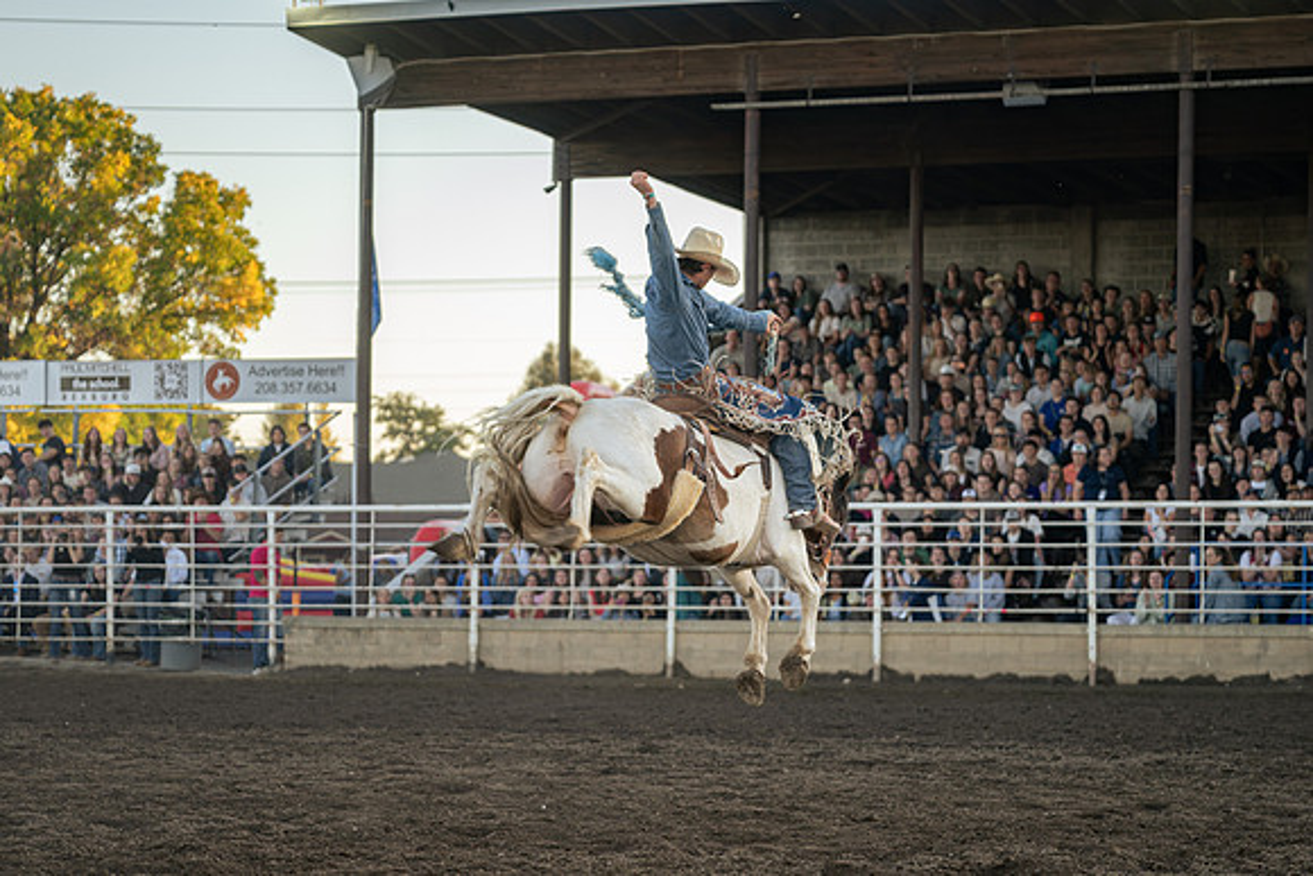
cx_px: 674
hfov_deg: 18.0
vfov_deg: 12.1
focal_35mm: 113
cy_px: 619
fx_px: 4138
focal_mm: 70
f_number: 2.8
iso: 400
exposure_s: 1/500
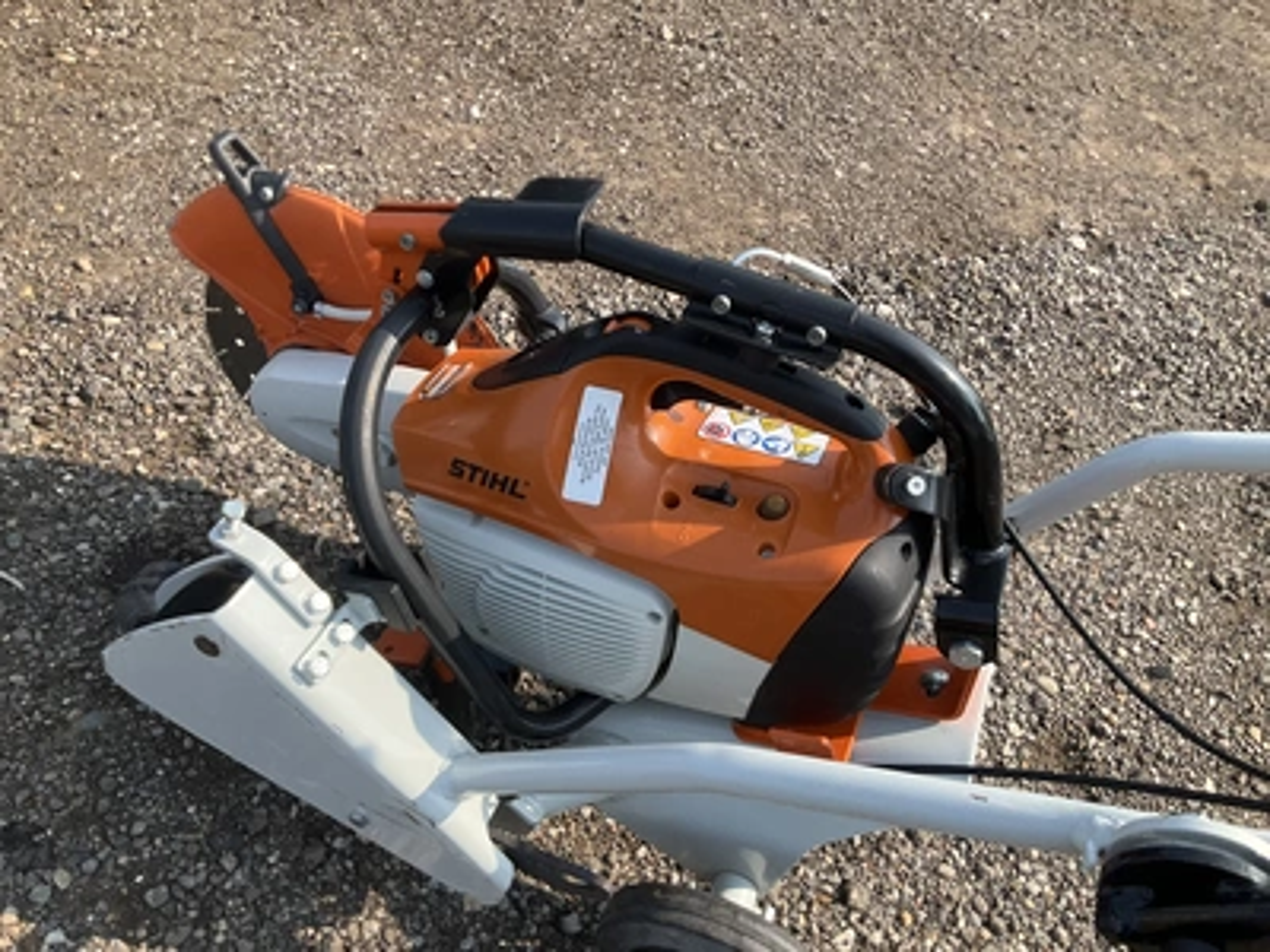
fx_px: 1064
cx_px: 635
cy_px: 476
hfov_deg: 61.7
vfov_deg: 48.2
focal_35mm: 29
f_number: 1.8
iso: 25
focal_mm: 3
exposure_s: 1/792
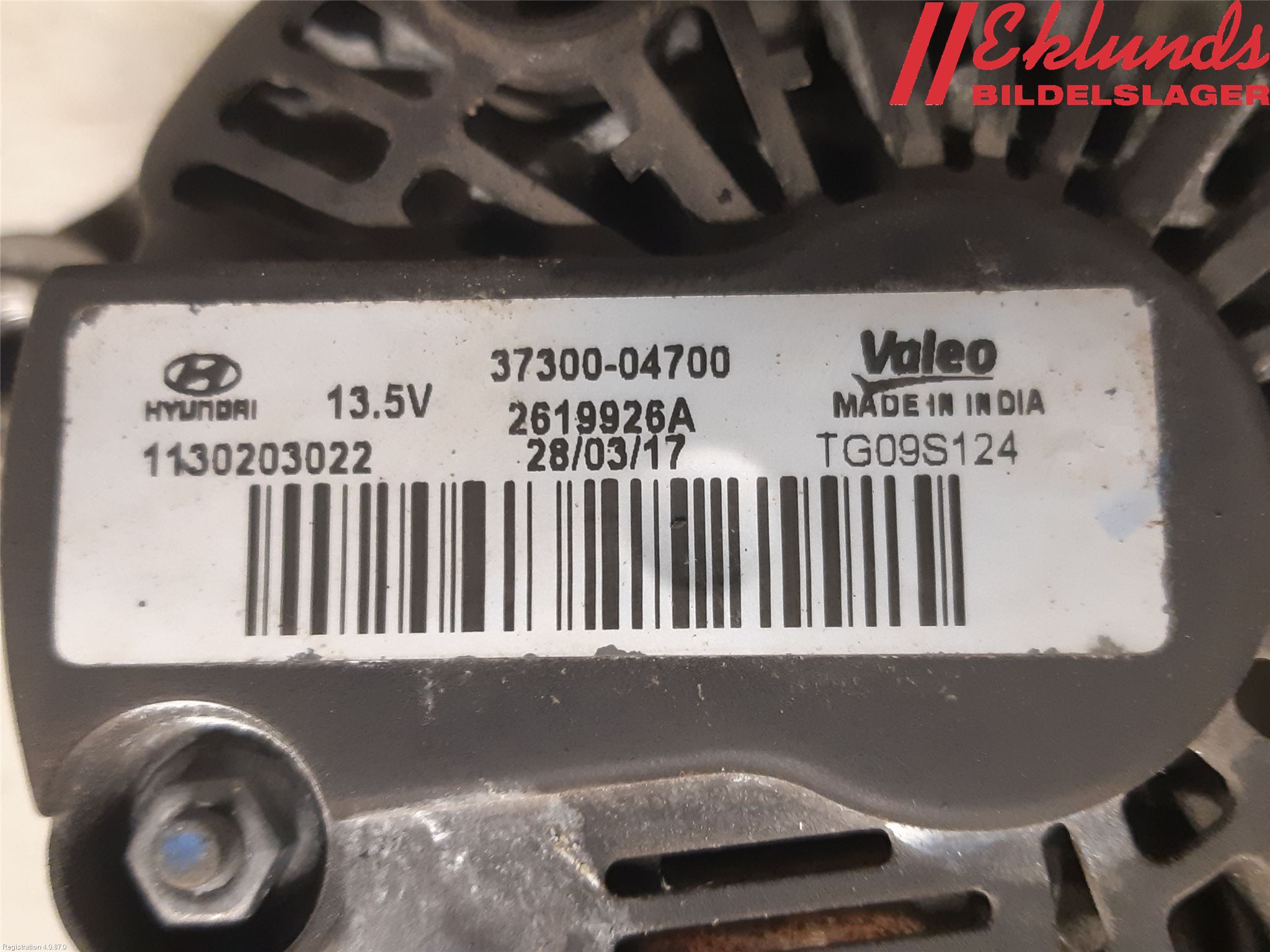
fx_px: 954
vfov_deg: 53.1
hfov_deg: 67.3
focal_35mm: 26
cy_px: 476
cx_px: 635
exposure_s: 1/33
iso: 250
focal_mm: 3.93
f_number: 1.7
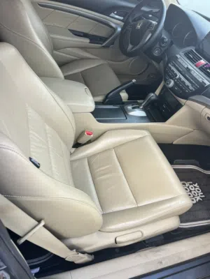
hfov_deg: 53.1
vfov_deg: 67.3
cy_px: 140
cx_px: 105
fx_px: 210
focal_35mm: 26
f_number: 1.5
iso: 64
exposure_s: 1/121
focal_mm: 5.7
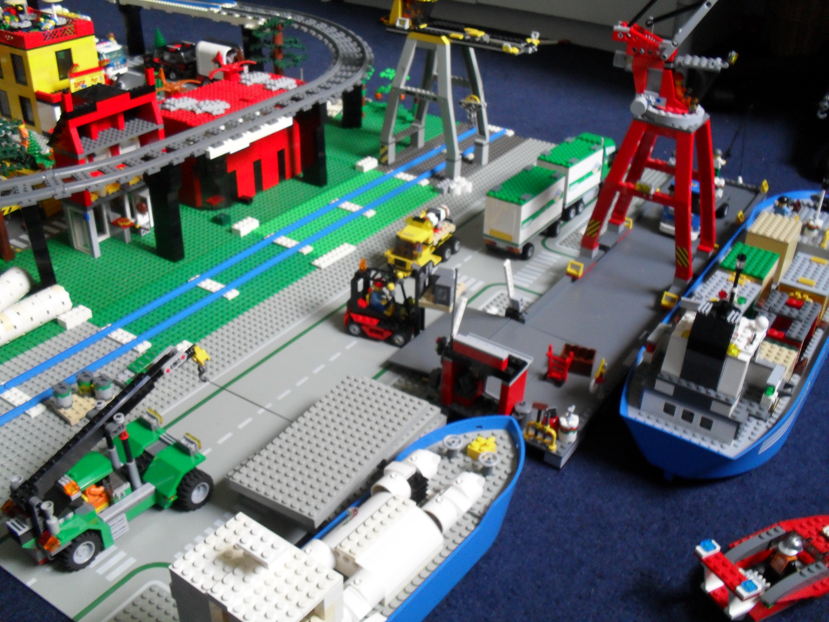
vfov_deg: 40.7
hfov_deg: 52.6
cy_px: 311
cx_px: 414
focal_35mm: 35
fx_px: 838
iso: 200
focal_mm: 6.3
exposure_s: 1/6
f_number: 3.2
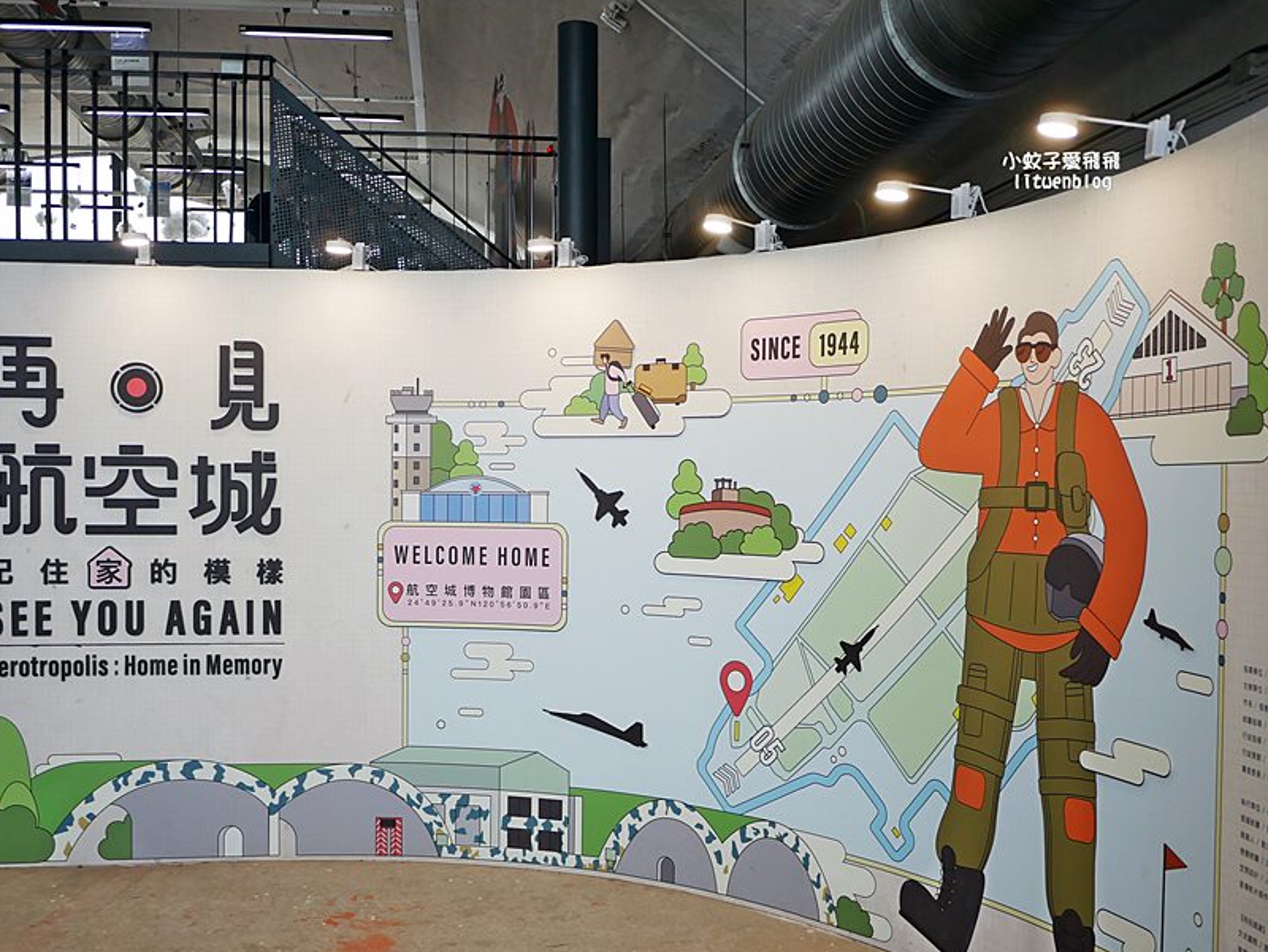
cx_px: 642
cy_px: 531
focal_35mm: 35
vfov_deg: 40.7
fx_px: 1283
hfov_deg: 52.6
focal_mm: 14
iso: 200
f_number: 2.5
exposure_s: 1/200
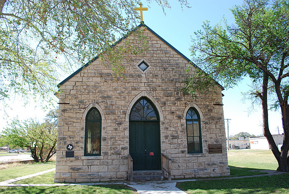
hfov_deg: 67.3
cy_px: 97
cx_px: 144
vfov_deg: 48.0
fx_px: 217
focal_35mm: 27
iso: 100
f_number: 6.3
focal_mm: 18
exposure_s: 1/160
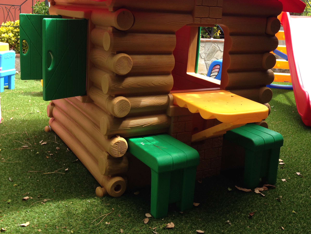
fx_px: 404
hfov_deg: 42.1
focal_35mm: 45
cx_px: 166
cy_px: 77
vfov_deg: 31.9
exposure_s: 1/240
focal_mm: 4.12
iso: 50
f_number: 2.4
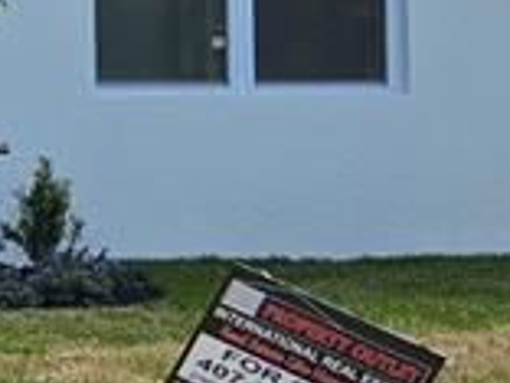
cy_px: 69
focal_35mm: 151
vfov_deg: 9.8
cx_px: -945
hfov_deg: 10.2
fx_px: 2225
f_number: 1.7
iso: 10
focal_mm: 6.3
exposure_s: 1/1186
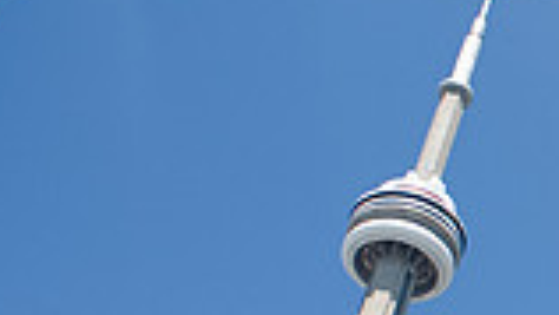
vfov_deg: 15.3
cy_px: 347
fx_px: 1142
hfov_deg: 21.8
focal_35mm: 77
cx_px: 888
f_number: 5.6
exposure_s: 1/2000
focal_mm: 20
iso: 200
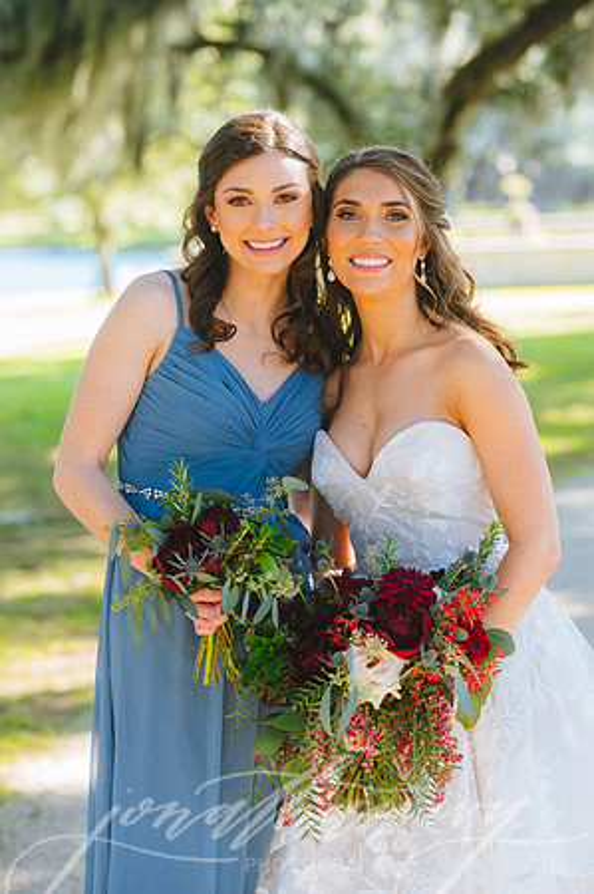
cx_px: 297
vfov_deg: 17.7
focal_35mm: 116
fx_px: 2877
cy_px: 447
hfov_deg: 11.8
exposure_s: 1/100
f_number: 2.8
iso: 160
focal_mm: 116
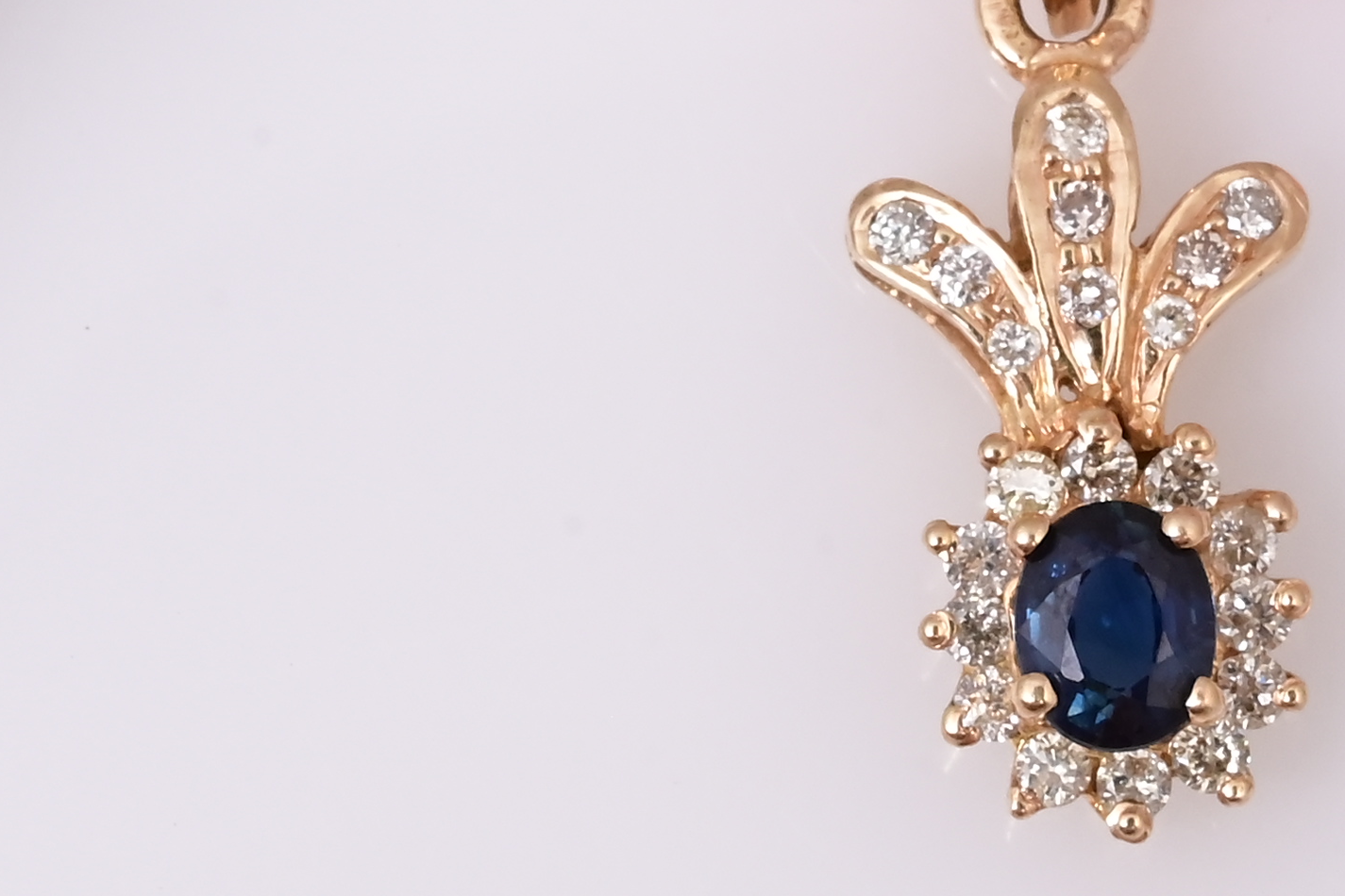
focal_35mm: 297
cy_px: 500
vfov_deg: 4.6
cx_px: 1136
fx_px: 11095
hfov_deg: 6.9
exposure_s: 1/125
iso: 1000
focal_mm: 70
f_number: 20
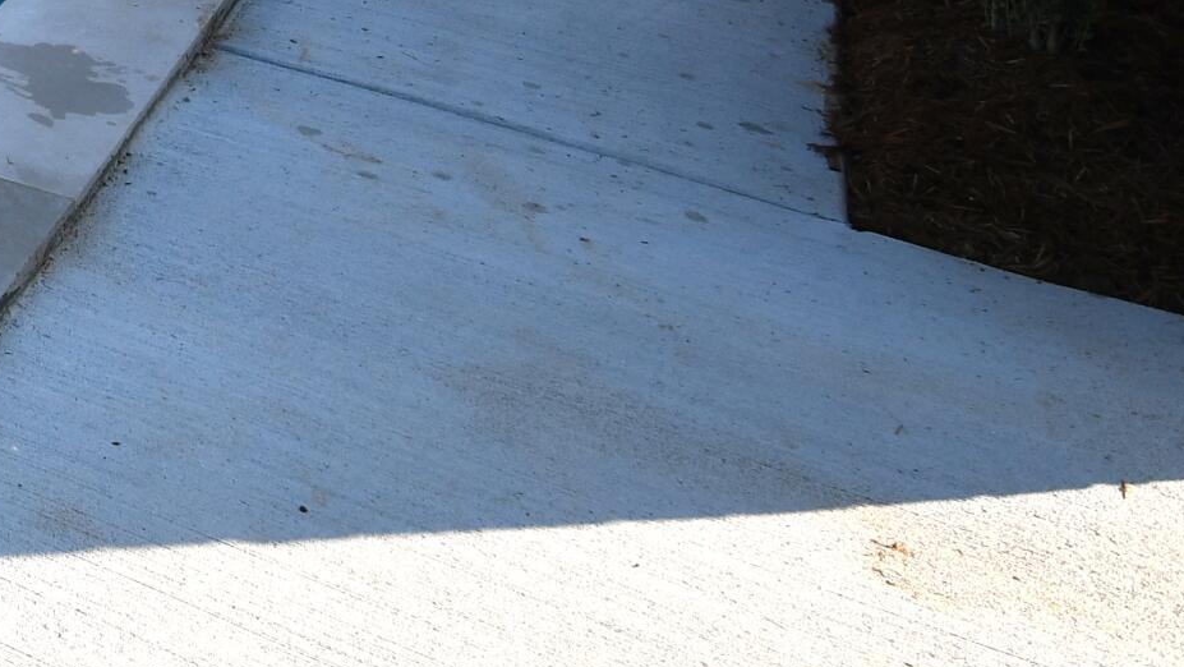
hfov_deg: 25.6
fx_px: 1916
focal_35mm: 61
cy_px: -482
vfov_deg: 16.8
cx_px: -594
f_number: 8
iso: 110
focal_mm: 12
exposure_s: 1/250
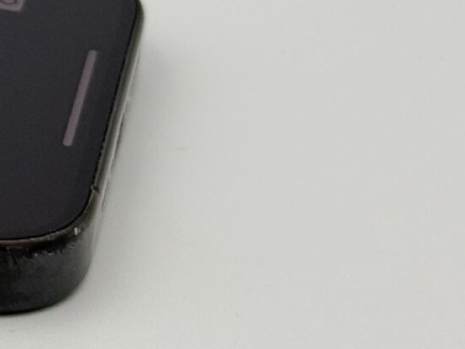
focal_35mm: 222
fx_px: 2981
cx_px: -556
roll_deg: -0.3
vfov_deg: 6.6
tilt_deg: -20.4
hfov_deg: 8.3
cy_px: -194
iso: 80
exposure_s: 1/553
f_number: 1.78
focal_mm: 6.76
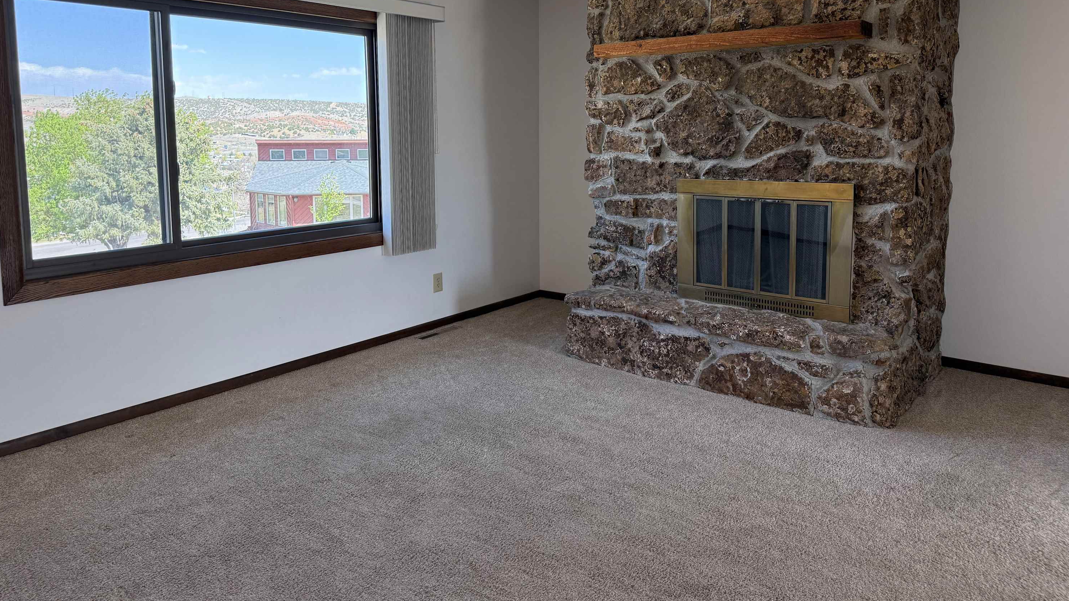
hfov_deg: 69.9
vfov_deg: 42.3
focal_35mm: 27
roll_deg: -0.2
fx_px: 765
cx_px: 538
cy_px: 202
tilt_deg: -6.2
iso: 125
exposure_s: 1/230
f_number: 1.78
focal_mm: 6.76
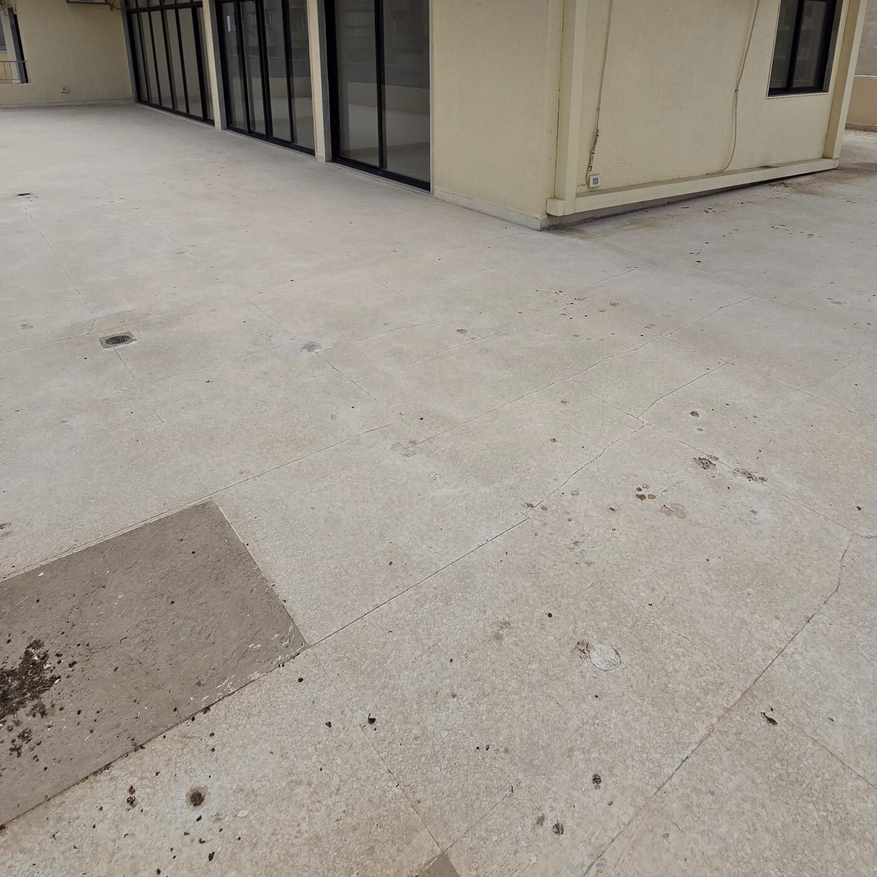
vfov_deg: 68.5
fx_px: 602
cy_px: 243
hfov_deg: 72.0
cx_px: 471
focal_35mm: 21
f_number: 2.2
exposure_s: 1/4886
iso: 50
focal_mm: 2.2
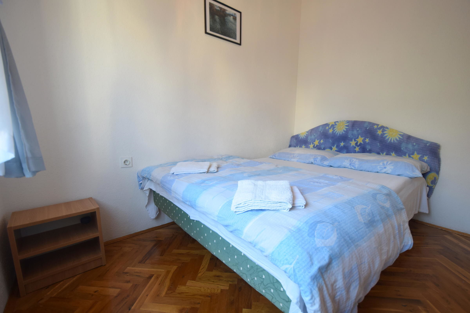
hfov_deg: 100.4
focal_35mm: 15
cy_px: 156
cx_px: 235
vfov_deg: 77.3
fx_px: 196
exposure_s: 1/60
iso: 400
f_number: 4
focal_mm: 10
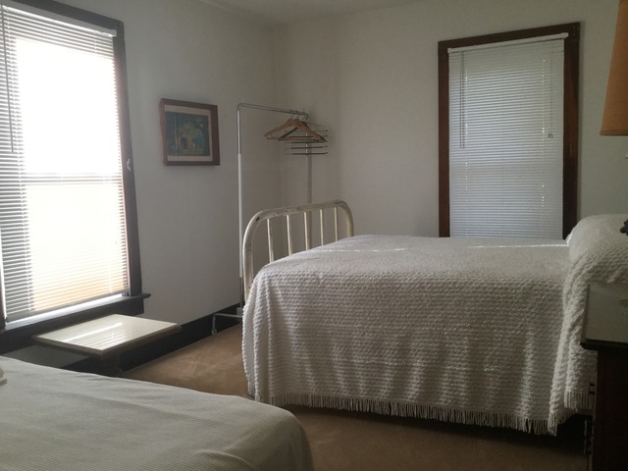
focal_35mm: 31
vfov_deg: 45.4
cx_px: 314
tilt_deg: -6.3
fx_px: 562
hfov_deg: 58.4
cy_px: 236
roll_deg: +2.0
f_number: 2.4
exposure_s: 1/30
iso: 25
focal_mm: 3.3
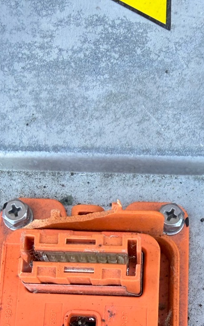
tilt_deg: -79.3
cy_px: 328
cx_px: 129
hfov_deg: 20.9
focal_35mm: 62
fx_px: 551
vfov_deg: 30.6
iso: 64
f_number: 2.2
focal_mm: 2.22
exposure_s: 1/121
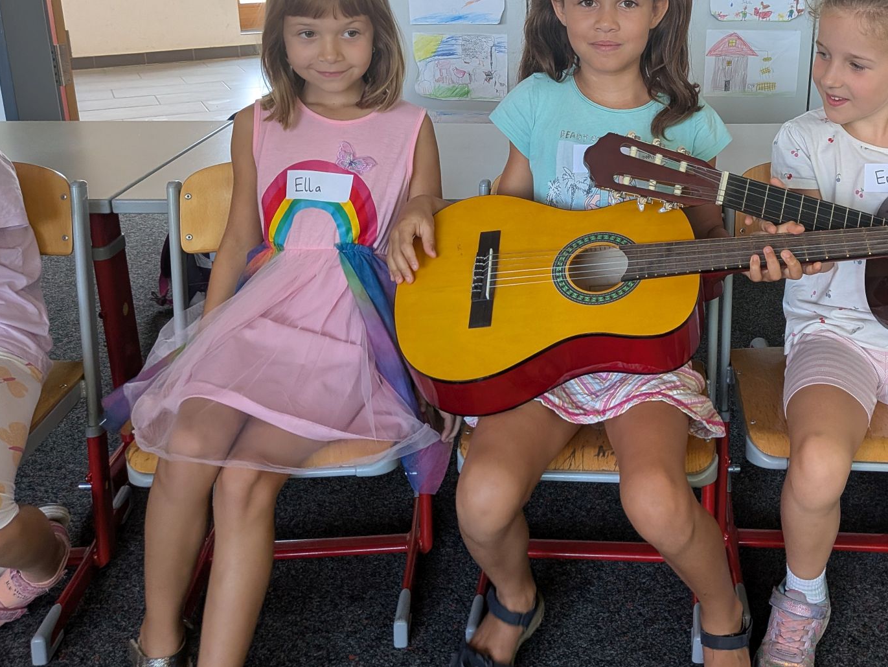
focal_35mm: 35
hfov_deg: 51.6
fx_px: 898
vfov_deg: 40.3
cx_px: 593
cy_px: 226
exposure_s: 1/100
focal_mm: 4.53
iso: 120
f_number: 1.7
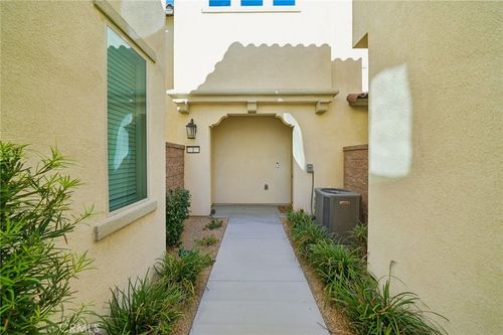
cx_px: 252
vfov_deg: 85.4
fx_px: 182
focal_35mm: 13
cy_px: 168
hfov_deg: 108.3
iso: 100
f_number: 8
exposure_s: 1/60
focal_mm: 13
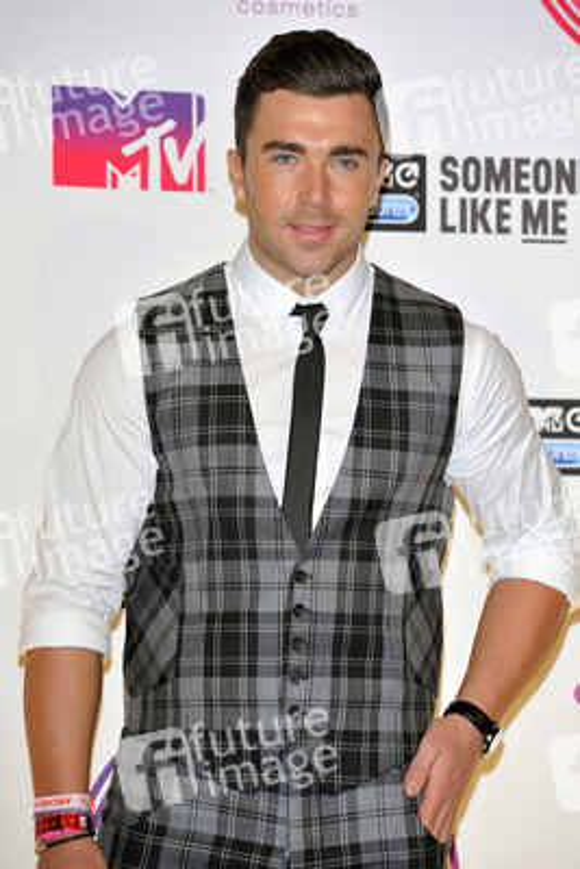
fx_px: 4467
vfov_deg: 11.1
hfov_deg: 7.4
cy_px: 434
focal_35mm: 185
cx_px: 290
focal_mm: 185
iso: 800
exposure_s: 1/250
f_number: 7.1
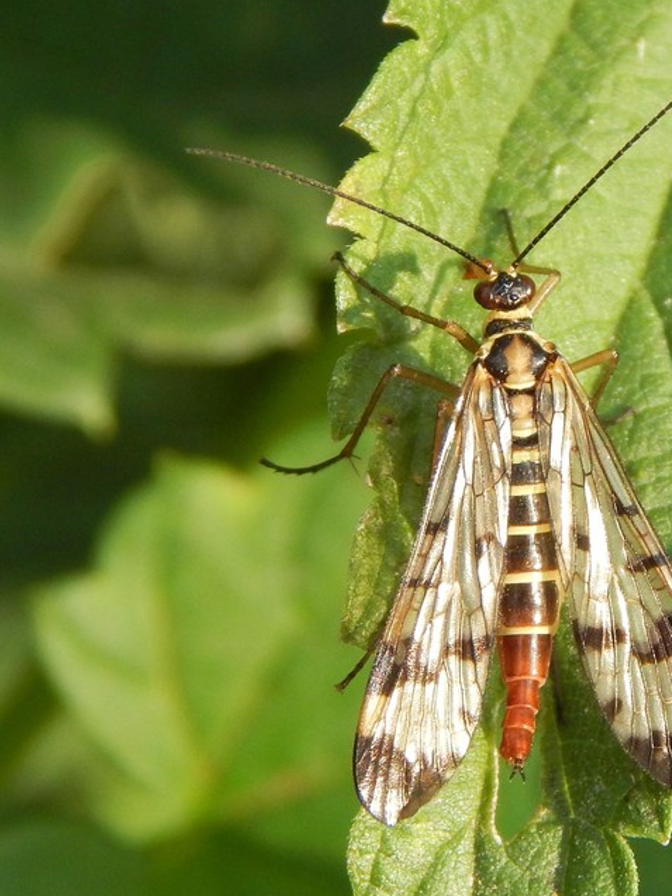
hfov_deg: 9.7
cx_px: 533
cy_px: 448
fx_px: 3960
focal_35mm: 153
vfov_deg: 12.9
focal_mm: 20.5
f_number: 4.6
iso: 200
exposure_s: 1/250
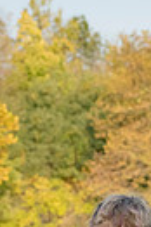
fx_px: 1861
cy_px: 383
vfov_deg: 6.8
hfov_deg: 4.6
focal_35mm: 295
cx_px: 121
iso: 800
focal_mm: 86
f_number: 7.1
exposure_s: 1/640
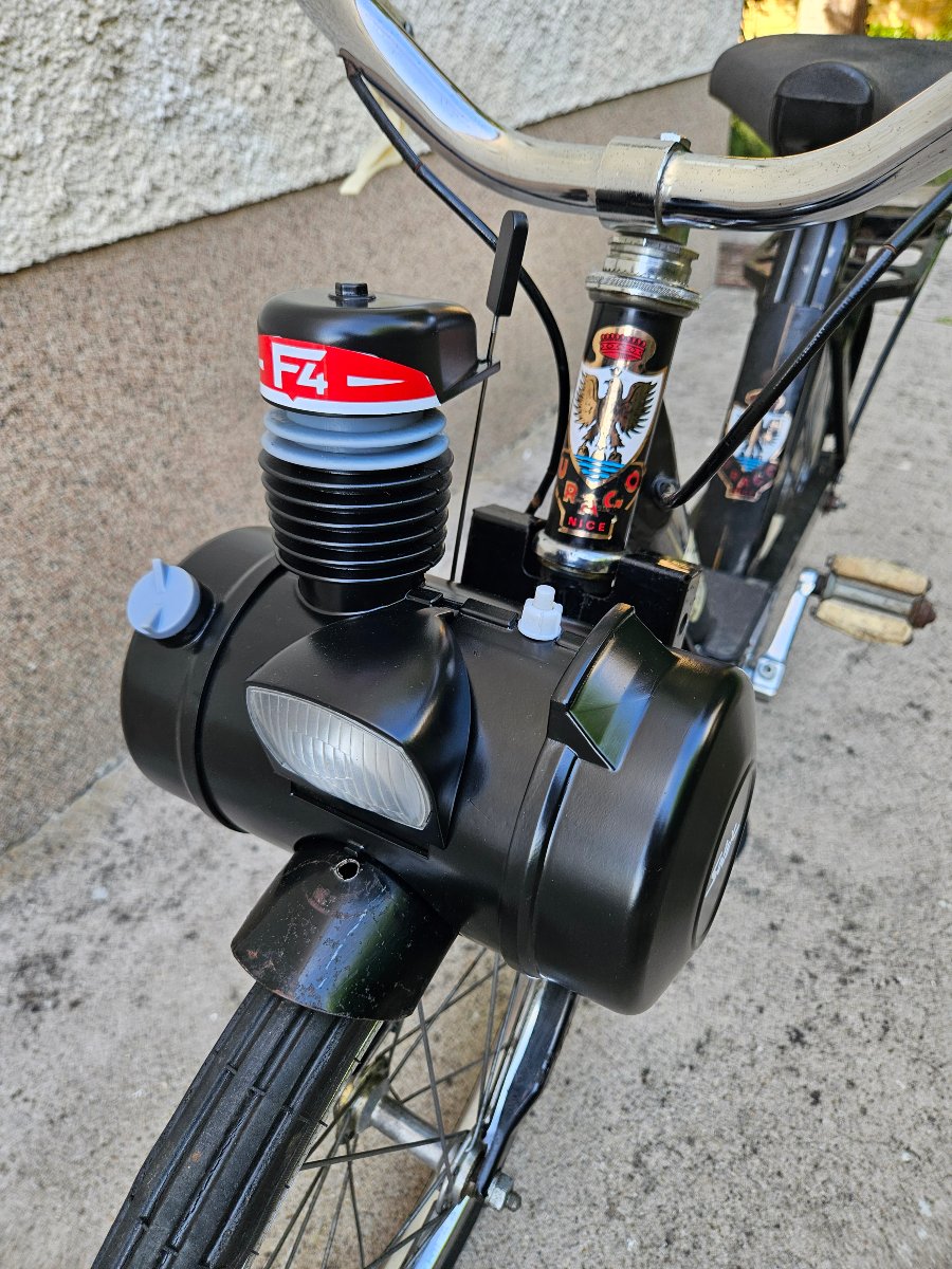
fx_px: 843
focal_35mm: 23
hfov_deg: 58.9
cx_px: 476
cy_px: 634
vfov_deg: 73.9
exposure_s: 1/180
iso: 80
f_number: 1.8
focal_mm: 5.4
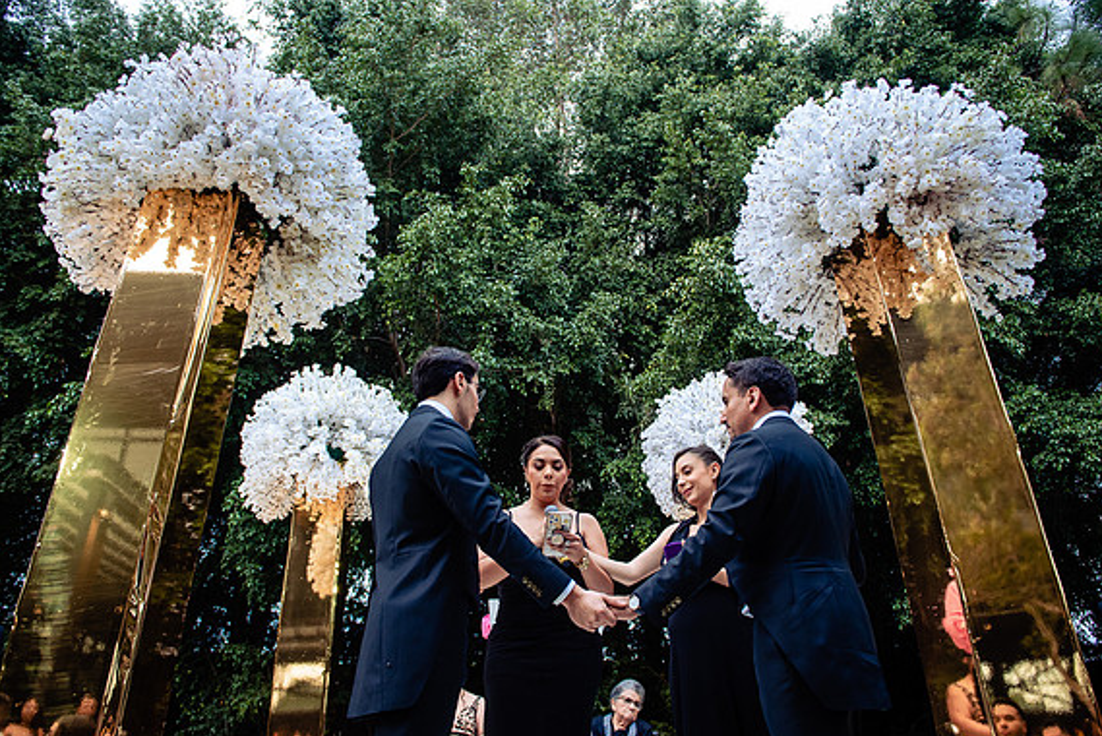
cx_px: 556
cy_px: 373
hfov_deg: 71.5
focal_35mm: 25
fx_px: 766
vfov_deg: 51.3
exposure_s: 1/125
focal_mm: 24
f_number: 3.5
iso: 640
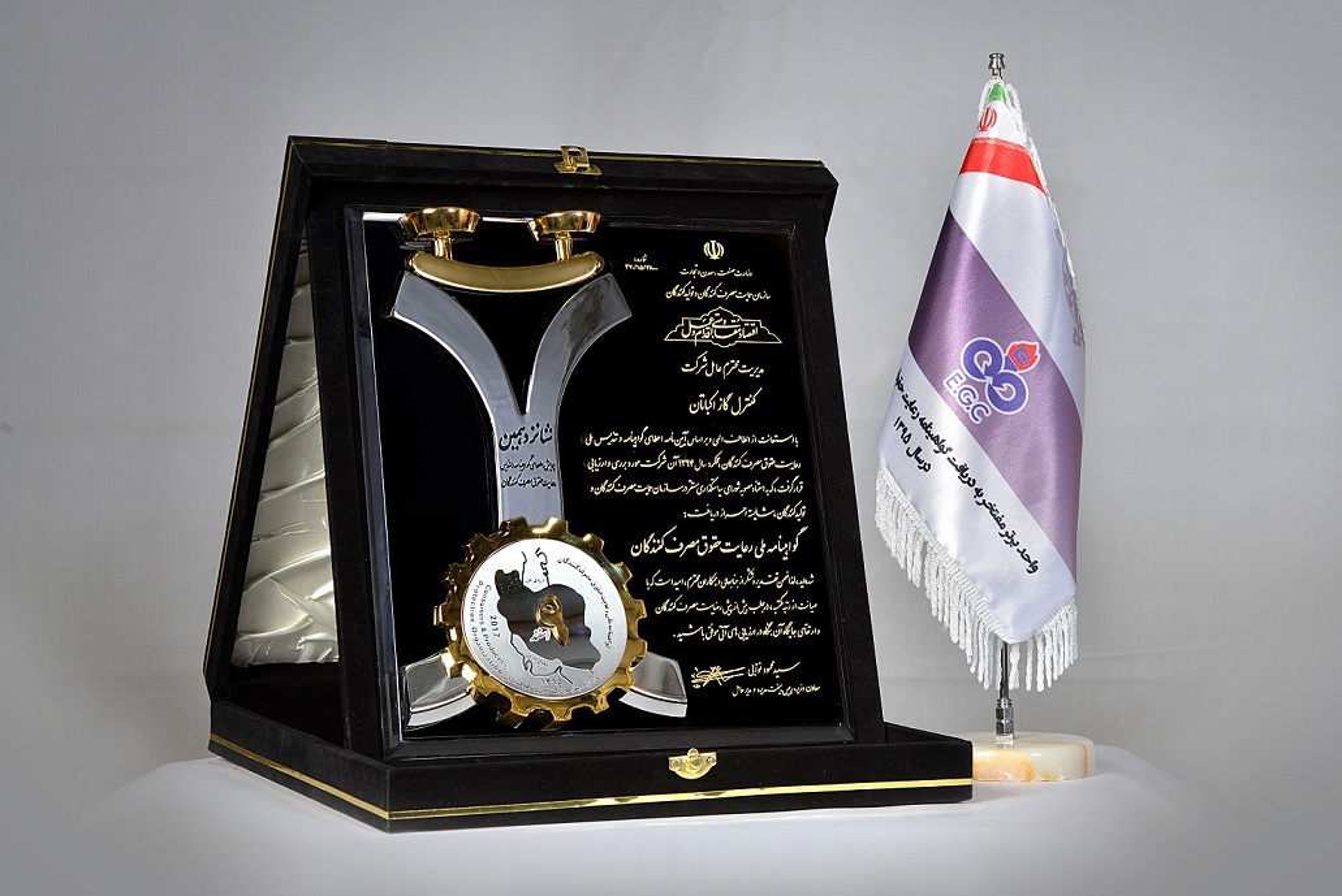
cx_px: 671
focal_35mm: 66
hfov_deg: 30.5
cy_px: 448
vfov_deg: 20.6
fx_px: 2462
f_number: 16
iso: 100
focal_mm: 66
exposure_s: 1/80
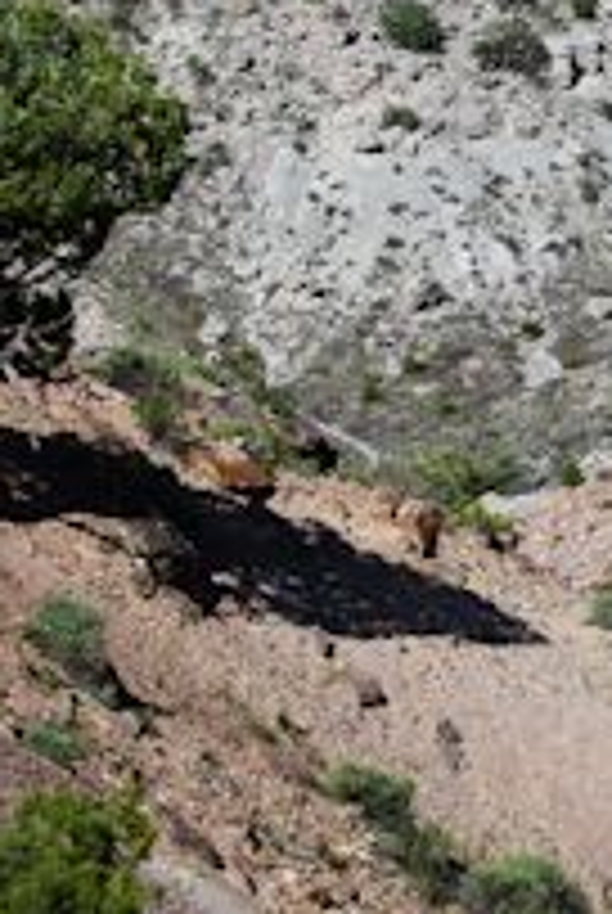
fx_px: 10495
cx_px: 1966
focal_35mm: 413
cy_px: -448
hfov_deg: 3.3
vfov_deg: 4.9
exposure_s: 1/1250
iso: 140
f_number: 2.8
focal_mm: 70
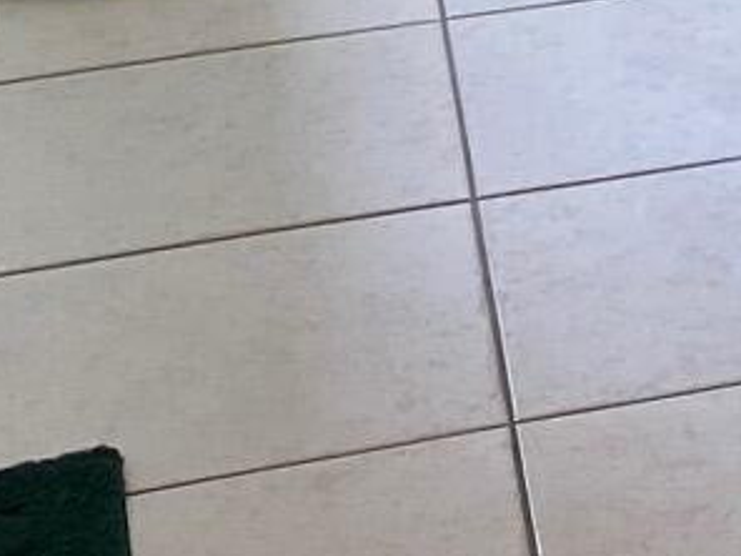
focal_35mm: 177
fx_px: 3789
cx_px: 1667
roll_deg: +0.2
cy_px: -1019
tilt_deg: -7.0
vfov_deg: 7.5
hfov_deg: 10.0
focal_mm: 4.25
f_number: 1.8
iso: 64
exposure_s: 1/120
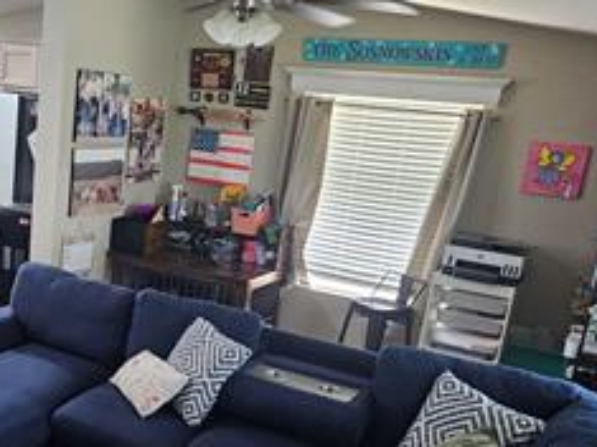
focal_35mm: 44
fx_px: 758
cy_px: 306
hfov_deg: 40.6
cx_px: 94
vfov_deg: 32.5
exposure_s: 1/120
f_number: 1.7
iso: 1000
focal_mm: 6.3
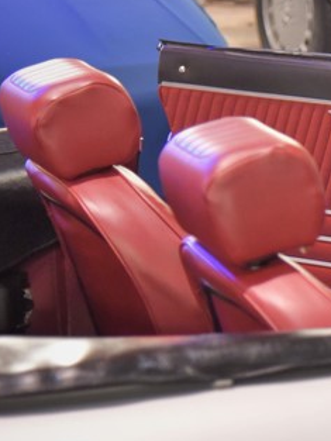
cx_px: 629
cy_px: 300
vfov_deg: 10.8
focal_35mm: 182
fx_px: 2319
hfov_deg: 7.9
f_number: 4
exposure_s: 1/60
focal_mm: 65
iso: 2800
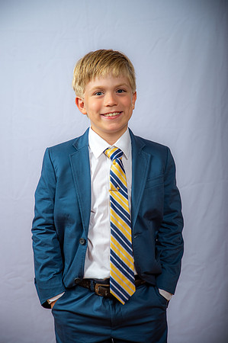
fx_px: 762
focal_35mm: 80
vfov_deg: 25.4
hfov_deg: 17.0
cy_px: 172
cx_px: 114
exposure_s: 1/200
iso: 250
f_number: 5.6
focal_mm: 80
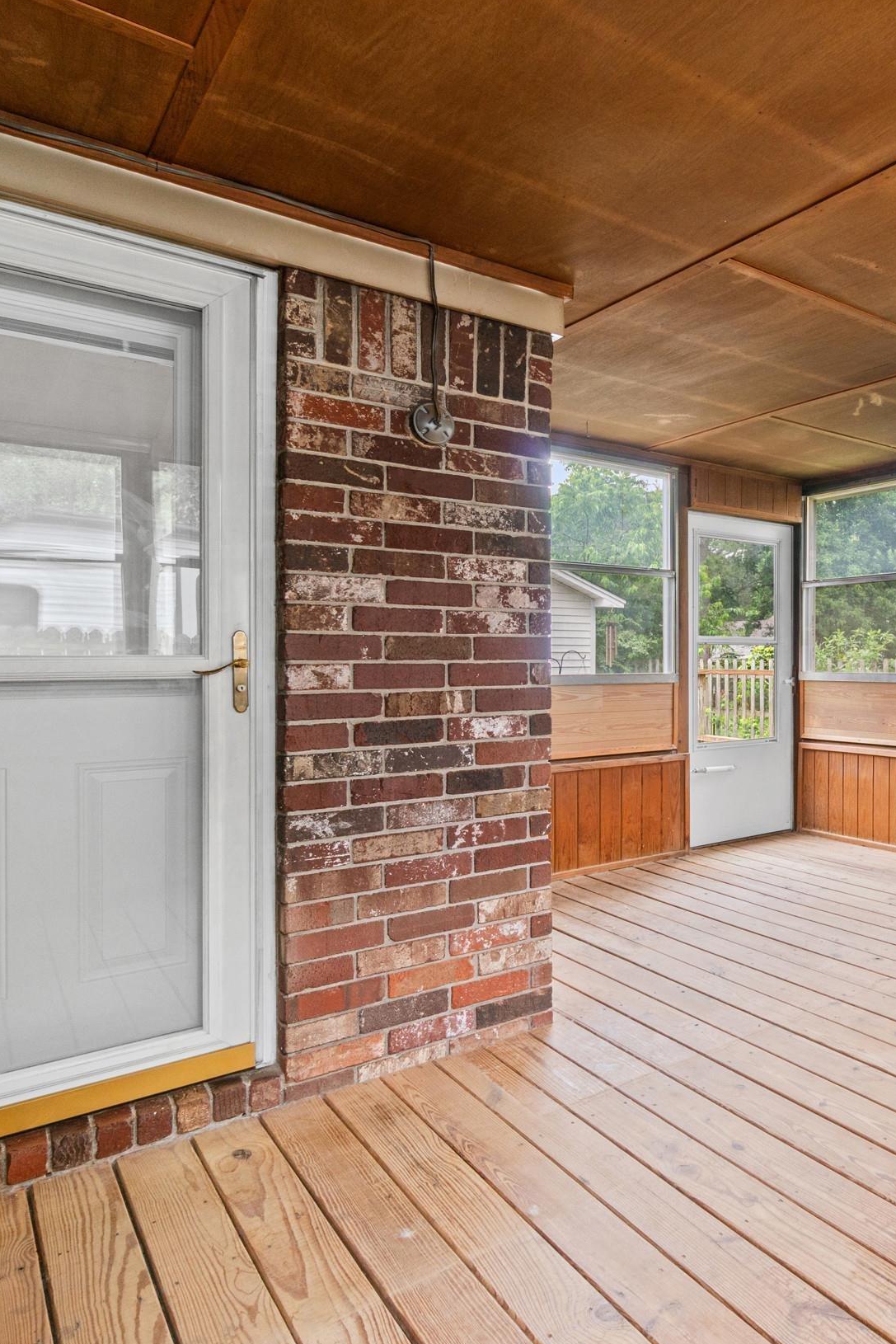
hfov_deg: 48.0
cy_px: 665
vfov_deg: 76.1
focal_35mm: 23
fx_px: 858
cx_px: 843
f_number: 9
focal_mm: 10
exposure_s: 1/2
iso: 250
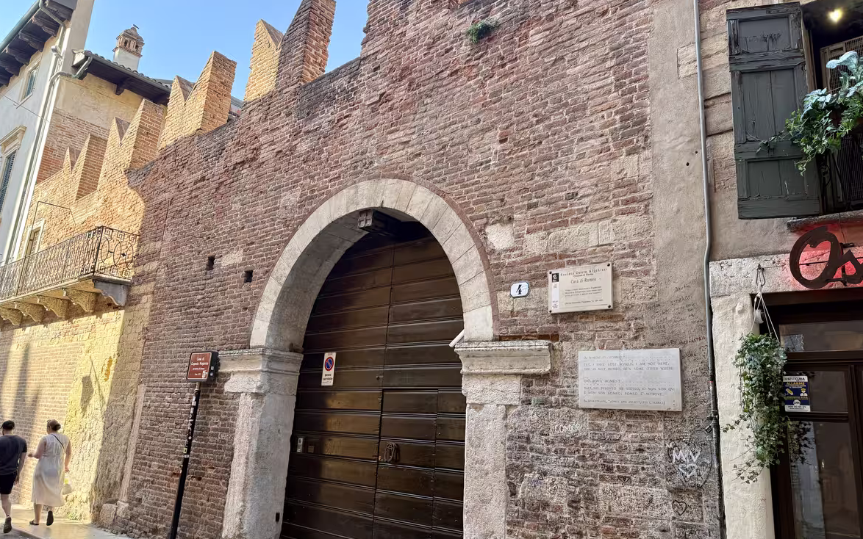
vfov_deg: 47.6
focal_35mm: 26
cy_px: 267
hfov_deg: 70.4
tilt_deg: +15.0
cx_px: 431
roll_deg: -3.6
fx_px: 612
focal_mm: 6.76
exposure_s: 1/282
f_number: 1.78
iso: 100
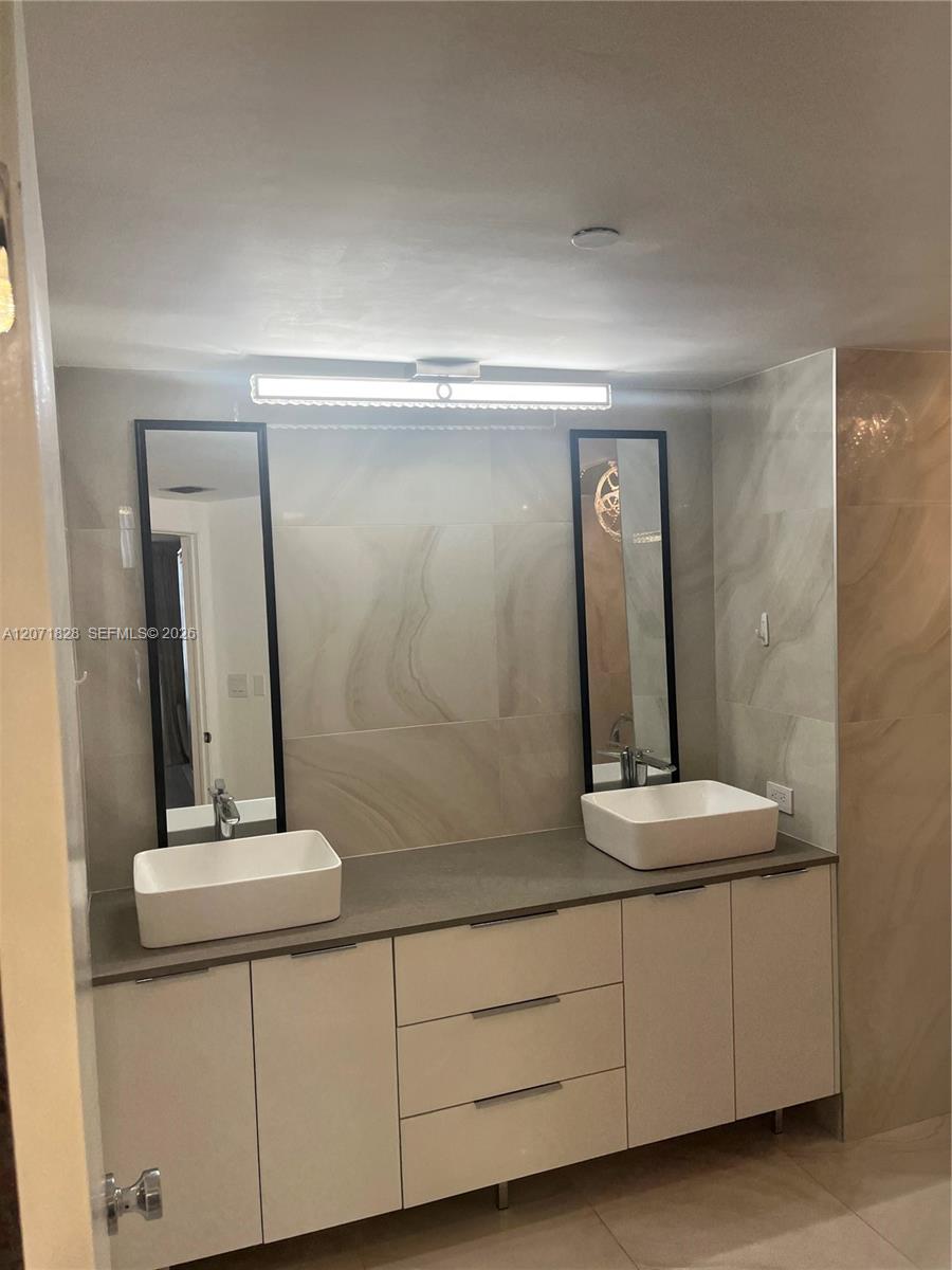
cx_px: 476
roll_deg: +1.9
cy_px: 635
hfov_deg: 53.1
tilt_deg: -4.1
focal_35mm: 26
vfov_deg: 67.3
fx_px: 953
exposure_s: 1/124
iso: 64
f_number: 1.6
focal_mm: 5.1
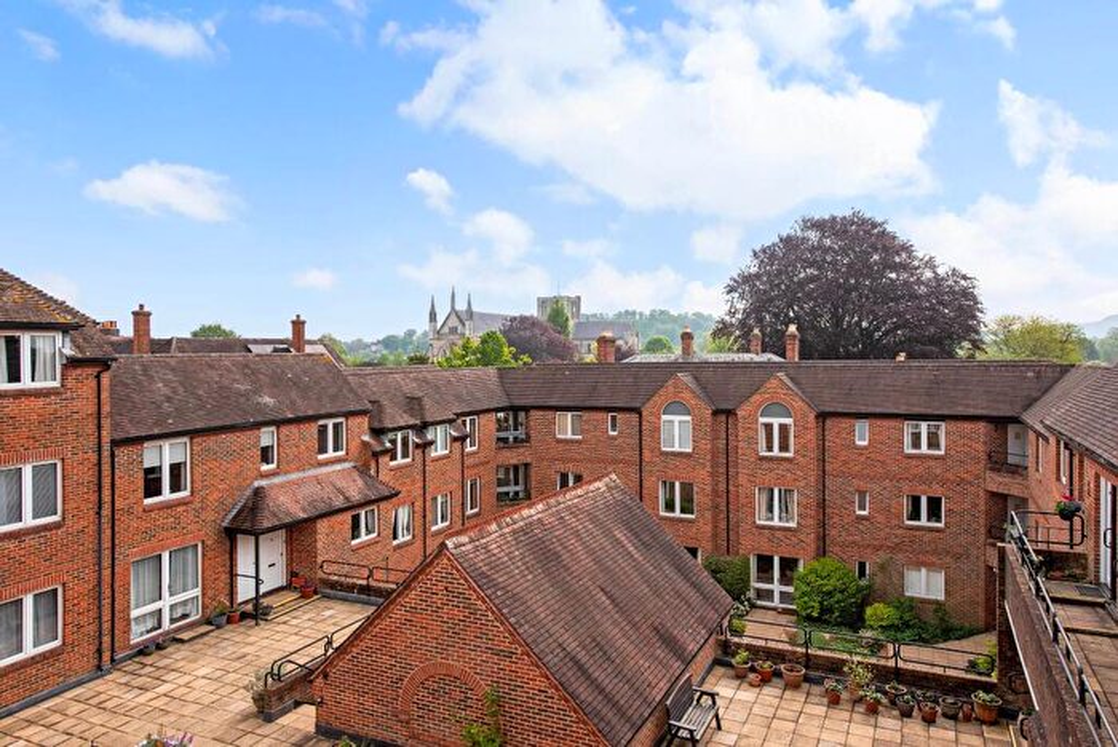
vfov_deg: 53.2
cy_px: 374
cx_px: 559
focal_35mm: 24
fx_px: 746
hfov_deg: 73.7
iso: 400
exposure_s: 1/640
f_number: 7.1
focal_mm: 24
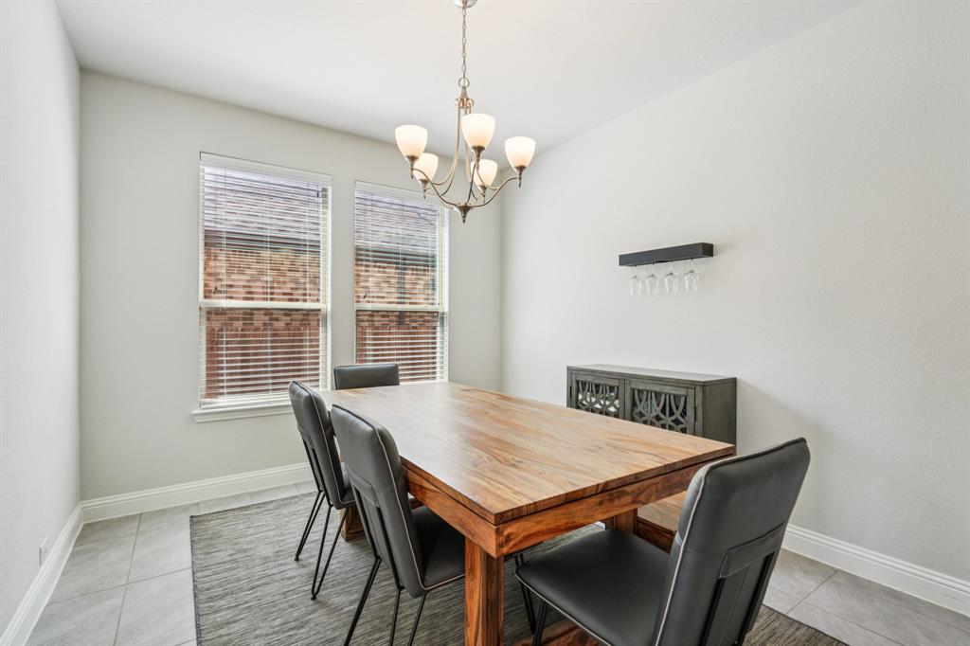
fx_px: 431
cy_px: 323
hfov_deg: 96.8
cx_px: 485
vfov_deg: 73.7
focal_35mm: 16
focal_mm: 16
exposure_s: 1/30
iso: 160
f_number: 8
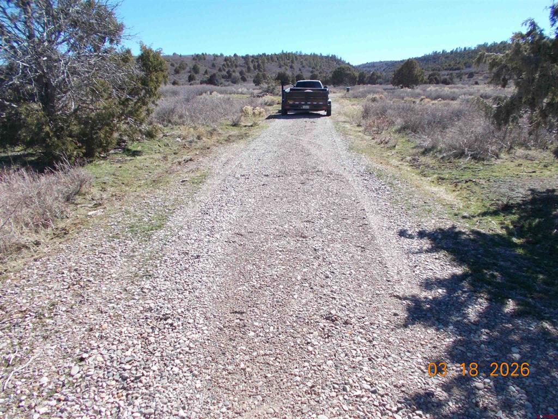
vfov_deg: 53.1
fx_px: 419
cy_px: 210
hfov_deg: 67.3
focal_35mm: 26
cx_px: 279
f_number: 3.2
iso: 80
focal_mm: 4.6
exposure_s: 1/500
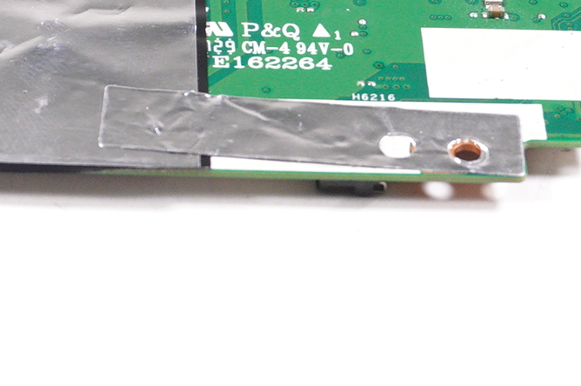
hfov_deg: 9.5
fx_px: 3483
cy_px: 50
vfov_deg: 6.3
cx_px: 23
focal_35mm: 216
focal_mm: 32
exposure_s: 1/250
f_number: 6.3
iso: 1000
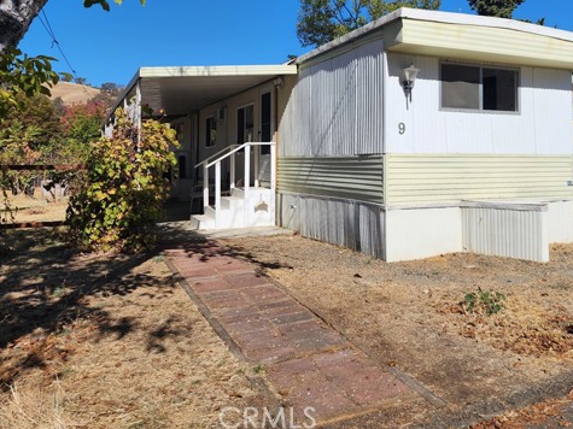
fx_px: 513
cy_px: 146
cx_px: 345
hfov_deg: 57.9
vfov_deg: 44.8
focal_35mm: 31
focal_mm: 6.4
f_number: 1.8
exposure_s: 1/1844
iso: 12
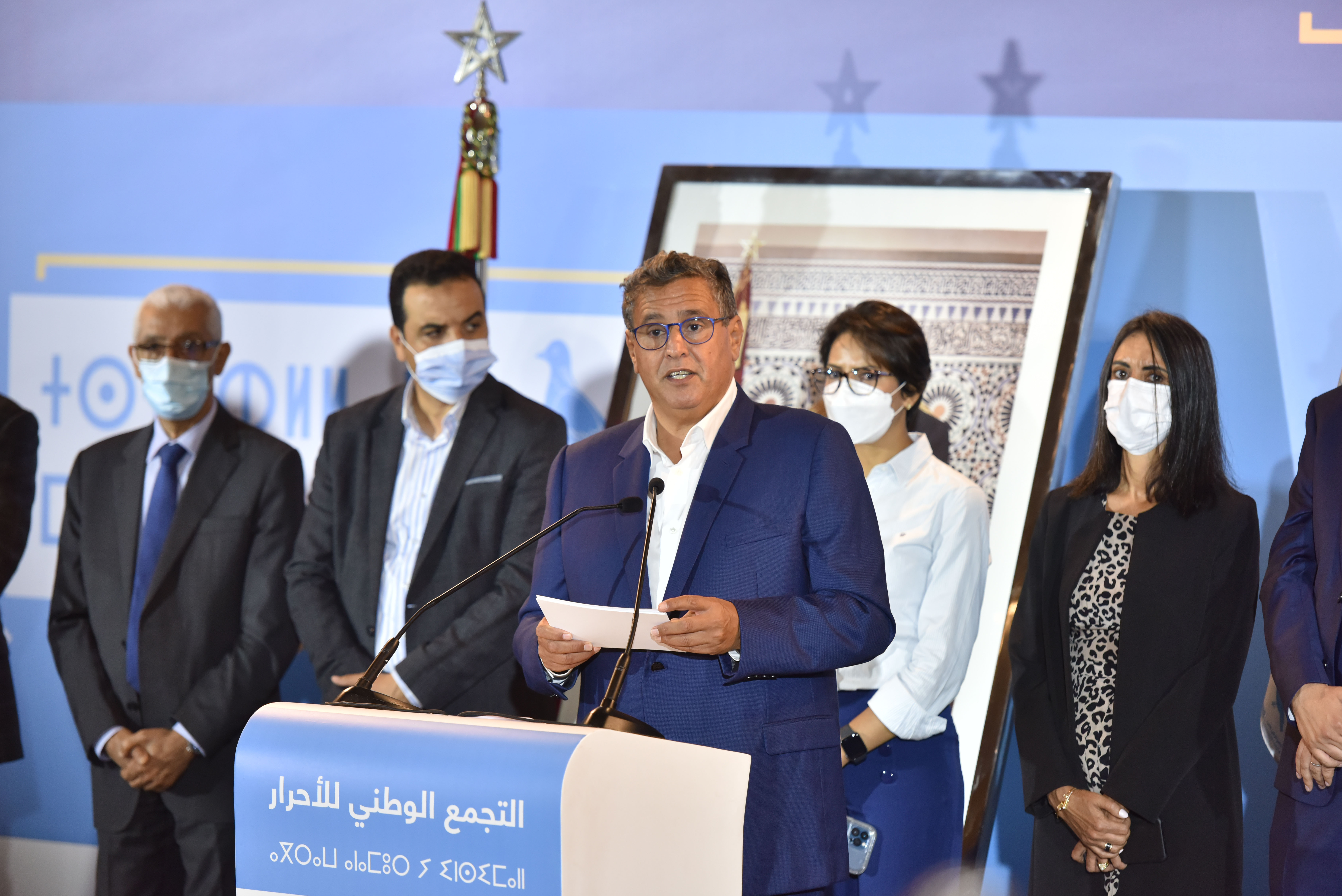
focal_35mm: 165
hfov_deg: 12.4
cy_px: 448
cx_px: 671
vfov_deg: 8.3
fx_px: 6152
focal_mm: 165
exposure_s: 1/500
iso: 1250
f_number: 3.5
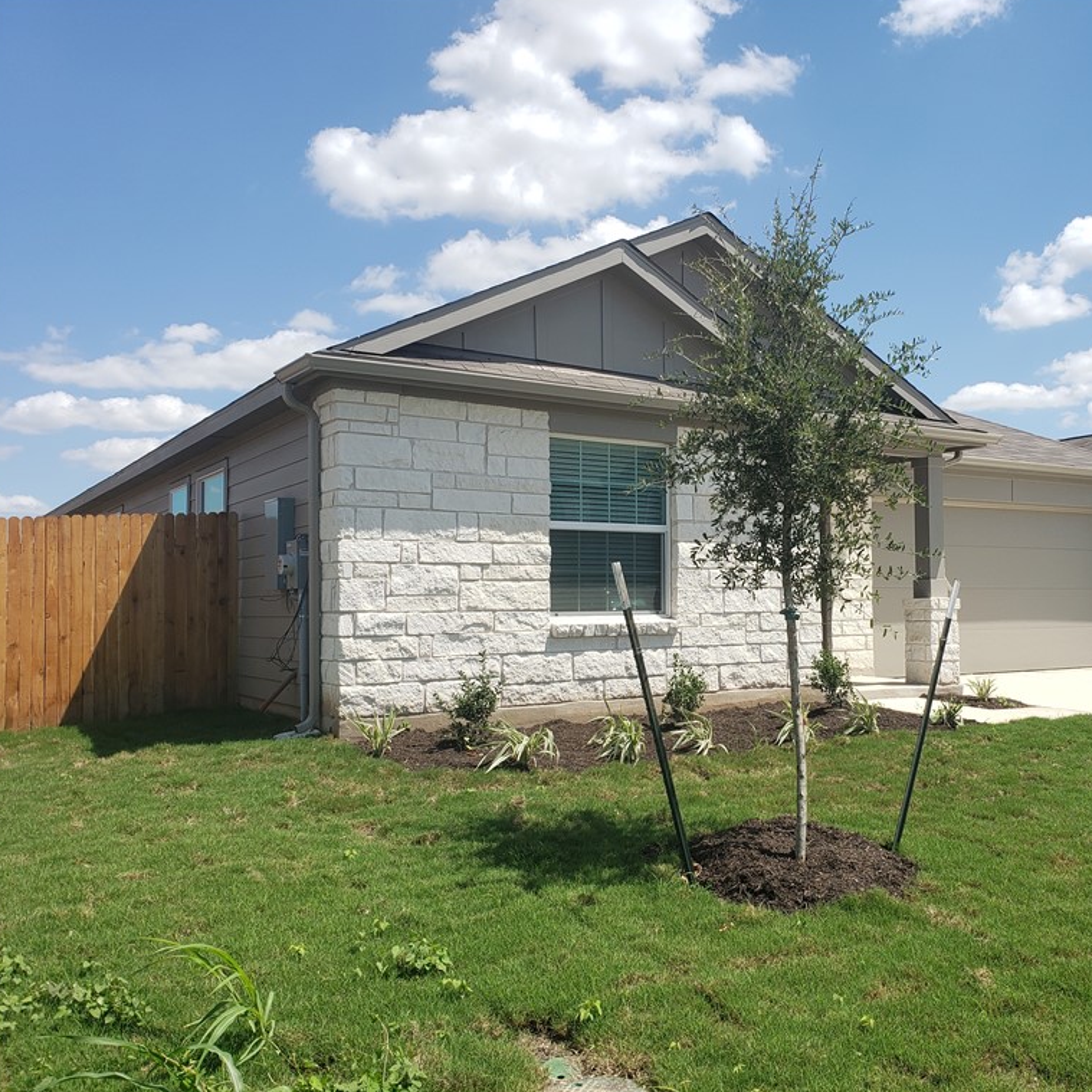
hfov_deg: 51.6
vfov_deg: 52.5
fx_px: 1106
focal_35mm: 31
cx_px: 719
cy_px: 542
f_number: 2.4
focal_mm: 4.3
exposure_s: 1/1283
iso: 50
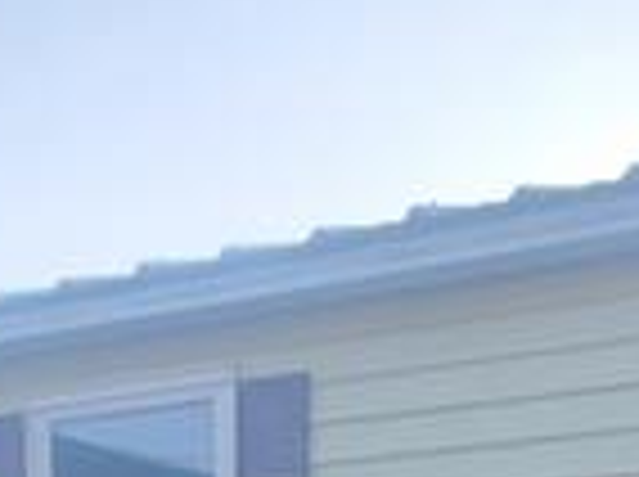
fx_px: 1732
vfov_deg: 14.1
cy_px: 828
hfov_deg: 20.0
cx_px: -68
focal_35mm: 94
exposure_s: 1/120
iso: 50
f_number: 2.2
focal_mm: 1.8
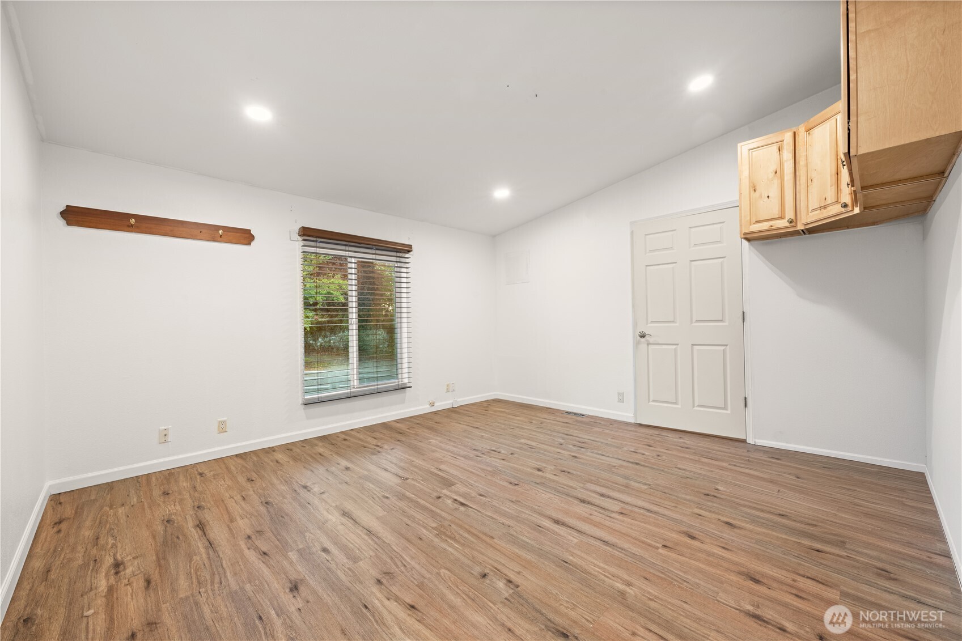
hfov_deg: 104.3
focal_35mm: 14
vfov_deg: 81.2
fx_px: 374
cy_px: 320
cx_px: 481
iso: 640
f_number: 11
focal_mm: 14
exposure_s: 1.6
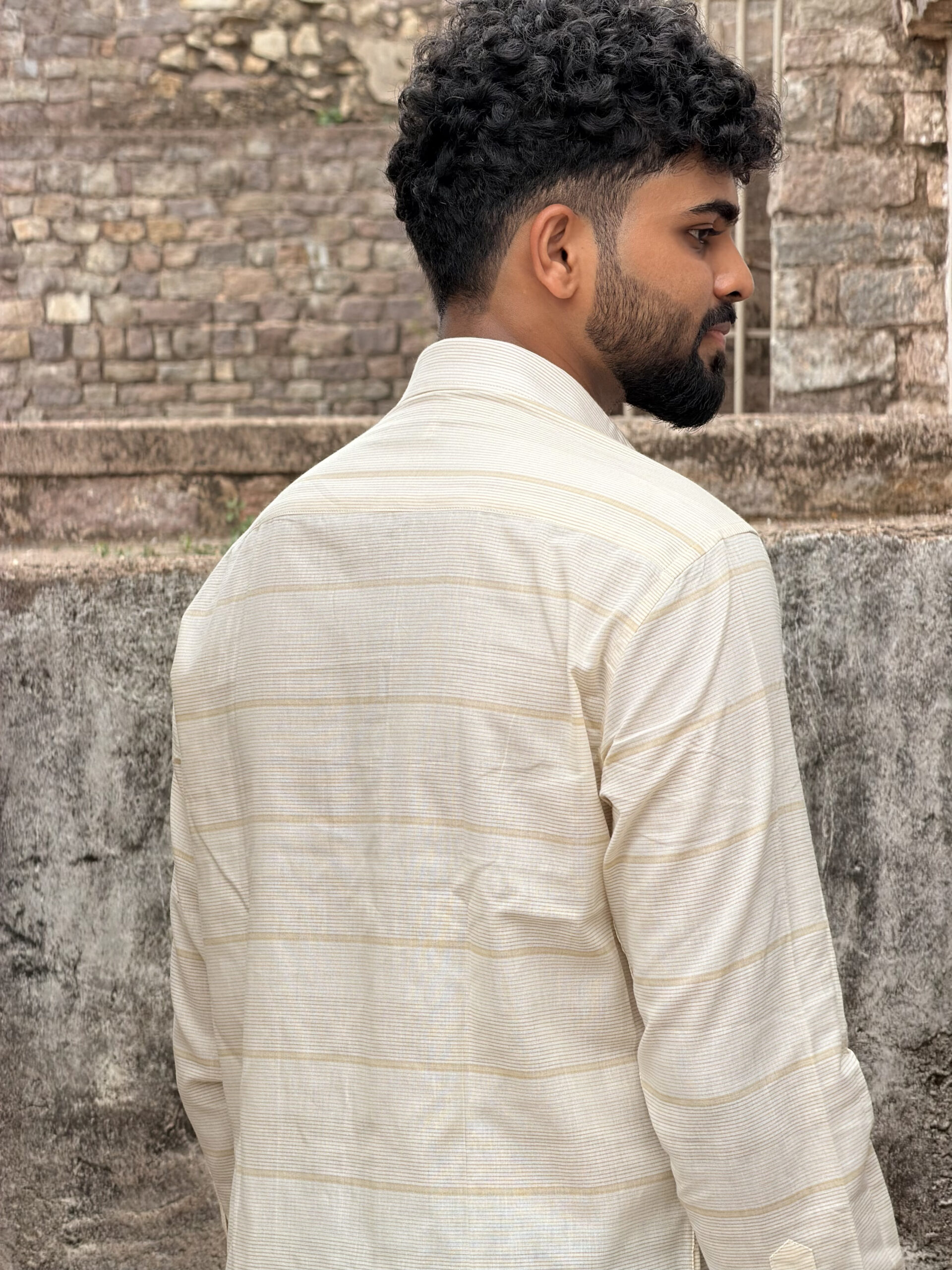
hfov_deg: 14.8
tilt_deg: -1.8
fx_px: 3667
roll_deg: -0.6
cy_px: 635
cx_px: 476
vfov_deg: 19.6
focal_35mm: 100
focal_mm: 16.89
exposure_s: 1/419
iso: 50
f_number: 2.8
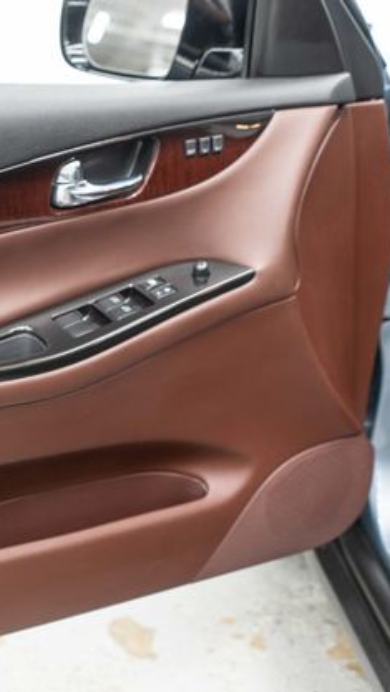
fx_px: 826
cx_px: -56
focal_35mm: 45
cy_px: 341
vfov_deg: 45.5
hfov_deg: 24.5
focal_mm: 28
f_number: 3.2
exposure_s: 1/50
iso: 1000
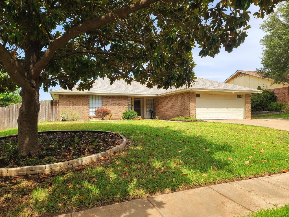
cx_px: 144
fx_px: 209
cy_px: 108
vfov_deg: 54.9
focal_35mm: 25
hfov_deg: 69.4
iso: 16
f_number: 1.8
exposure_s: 1/539
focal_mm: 7
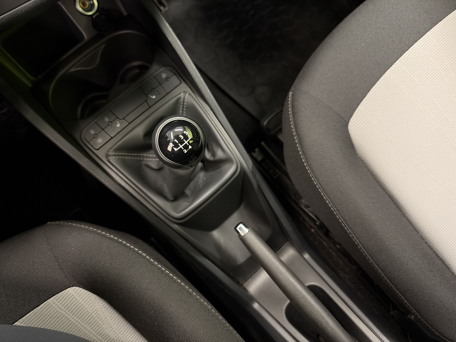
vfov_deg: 56.8
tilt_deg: -75.7
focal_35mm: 24
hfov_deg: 71.6
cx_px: 228
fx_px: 316
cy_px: 171
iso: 500
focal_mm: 6.93
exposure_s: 1/33
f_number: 1.48
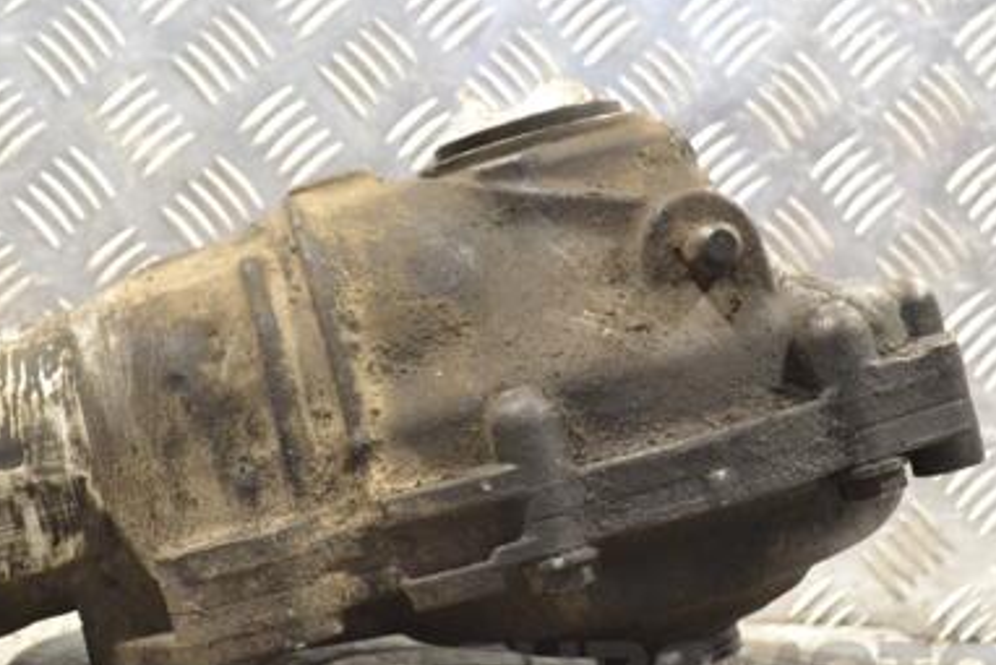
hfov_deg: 30.4
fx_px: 1827
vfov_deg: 20.6
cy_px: 334
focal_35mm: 66
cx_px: 407
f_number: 6.3
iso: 3200
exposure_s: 1/160
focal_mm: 28
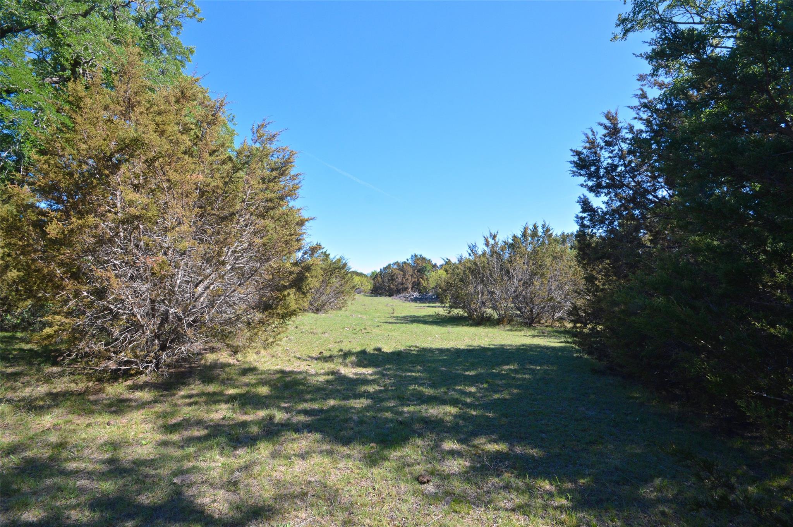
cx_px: 396
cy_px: 264
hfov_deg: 100.4
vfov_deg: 77.2
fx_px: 330
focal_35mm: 15
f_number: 16
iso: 200
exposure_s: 1/25
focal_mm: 10
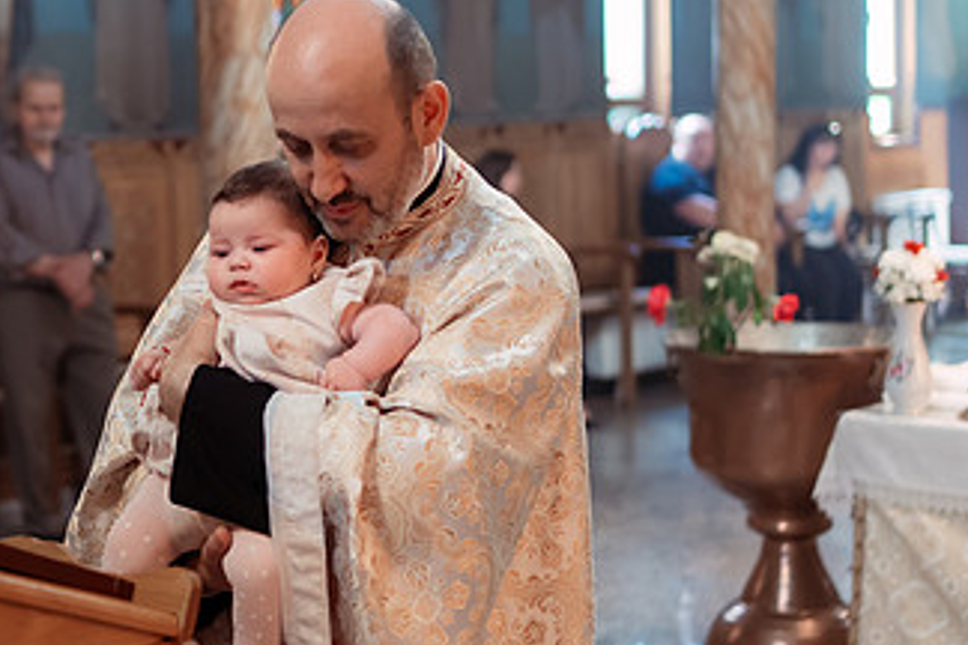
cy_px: 292
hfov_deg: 28.4
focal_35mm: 70
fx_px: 1882
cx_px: 236
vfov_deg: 19.5
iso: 1600
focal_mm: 35
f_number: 1.8
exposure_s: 1/250
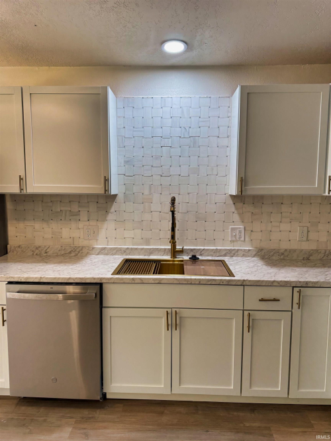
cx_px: 166
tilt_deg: -4.6
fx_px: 306
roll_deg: -0.3
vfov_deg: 71.6
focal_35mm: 24
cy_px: 220
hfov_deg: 56.8
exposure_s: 1/120
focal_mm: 6.76
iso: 125
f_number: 1.78
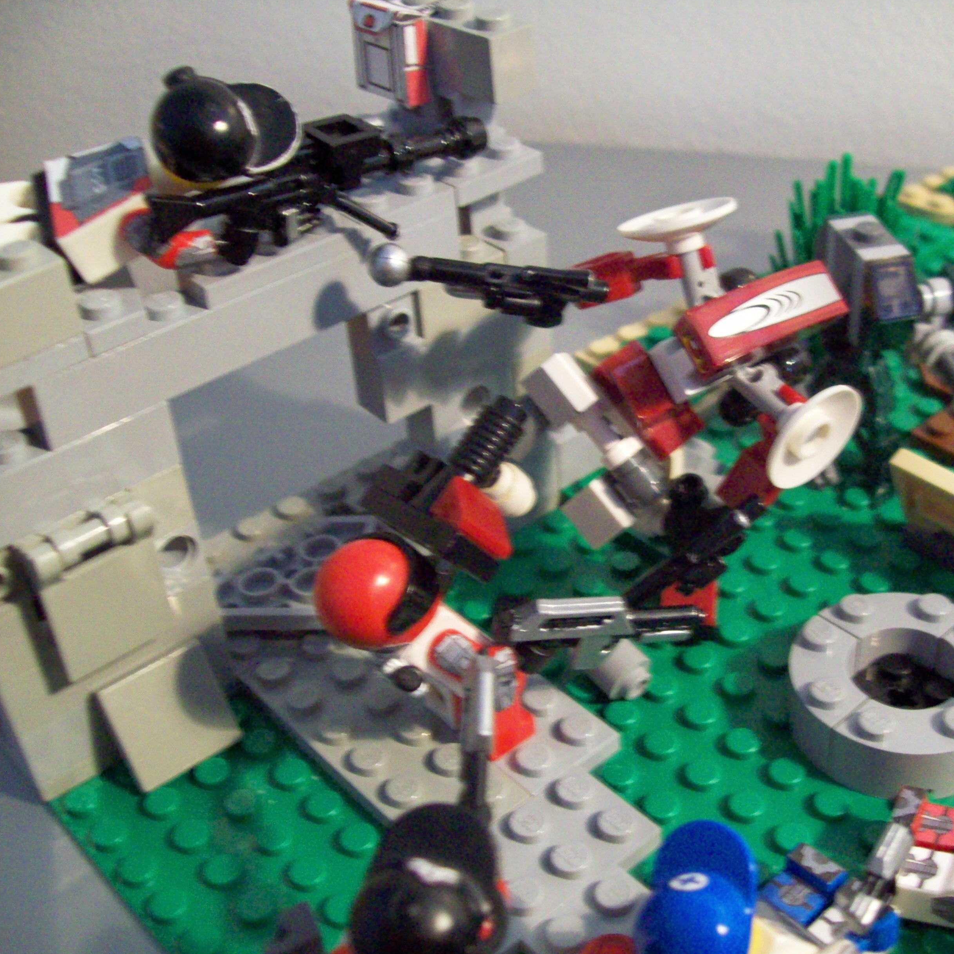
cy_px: 478
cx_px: 639
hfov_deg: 38.7
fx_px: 1341
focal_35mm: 43
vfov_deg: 39.2
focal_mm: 6
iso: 200
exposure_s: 1/8
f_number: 2.7
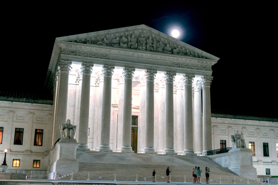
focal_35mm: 48
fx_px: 371
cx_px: 139
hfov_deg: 41.1
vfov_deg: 28.1
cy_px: 92
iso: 800
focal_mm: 48
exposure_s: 1/8
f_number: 2.8
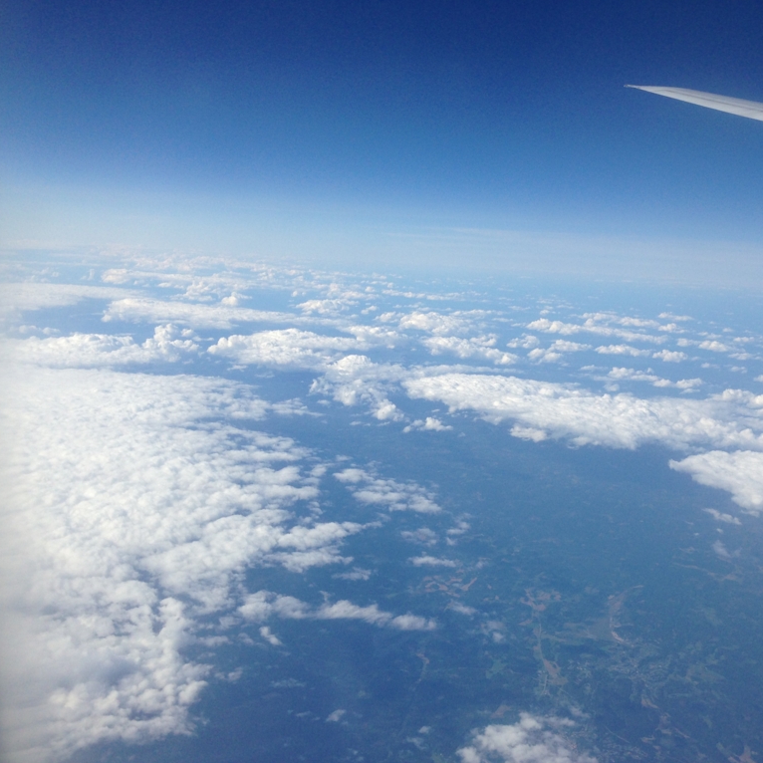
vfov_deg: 42.8
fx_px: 973
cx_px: 491
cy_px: 382
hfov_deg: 42.4
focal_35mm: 39
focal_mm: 4.13
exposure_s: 1/1695
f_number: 2.4
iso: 50
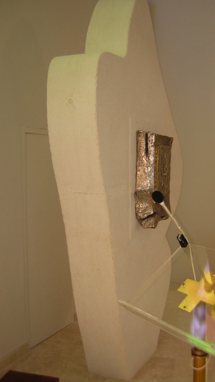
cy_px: 190
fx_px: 406
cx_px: 138
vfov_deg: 50.5
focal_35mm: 40
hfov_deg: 29.5
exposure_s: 1/30
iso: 50
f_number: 2.6
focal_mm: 4.7
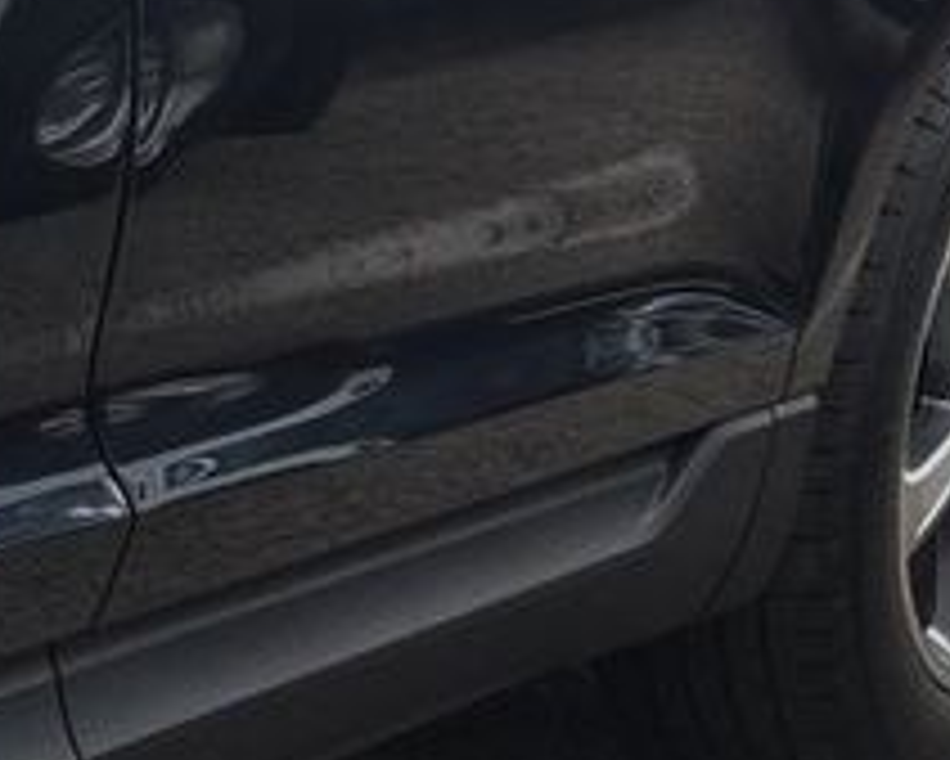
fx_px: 4782
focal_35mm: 170
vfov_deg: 9.1
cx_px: -1580
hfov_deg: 9.6
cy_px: 324
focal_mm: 6.5
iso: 63
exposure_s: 1/2572
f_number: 1.4
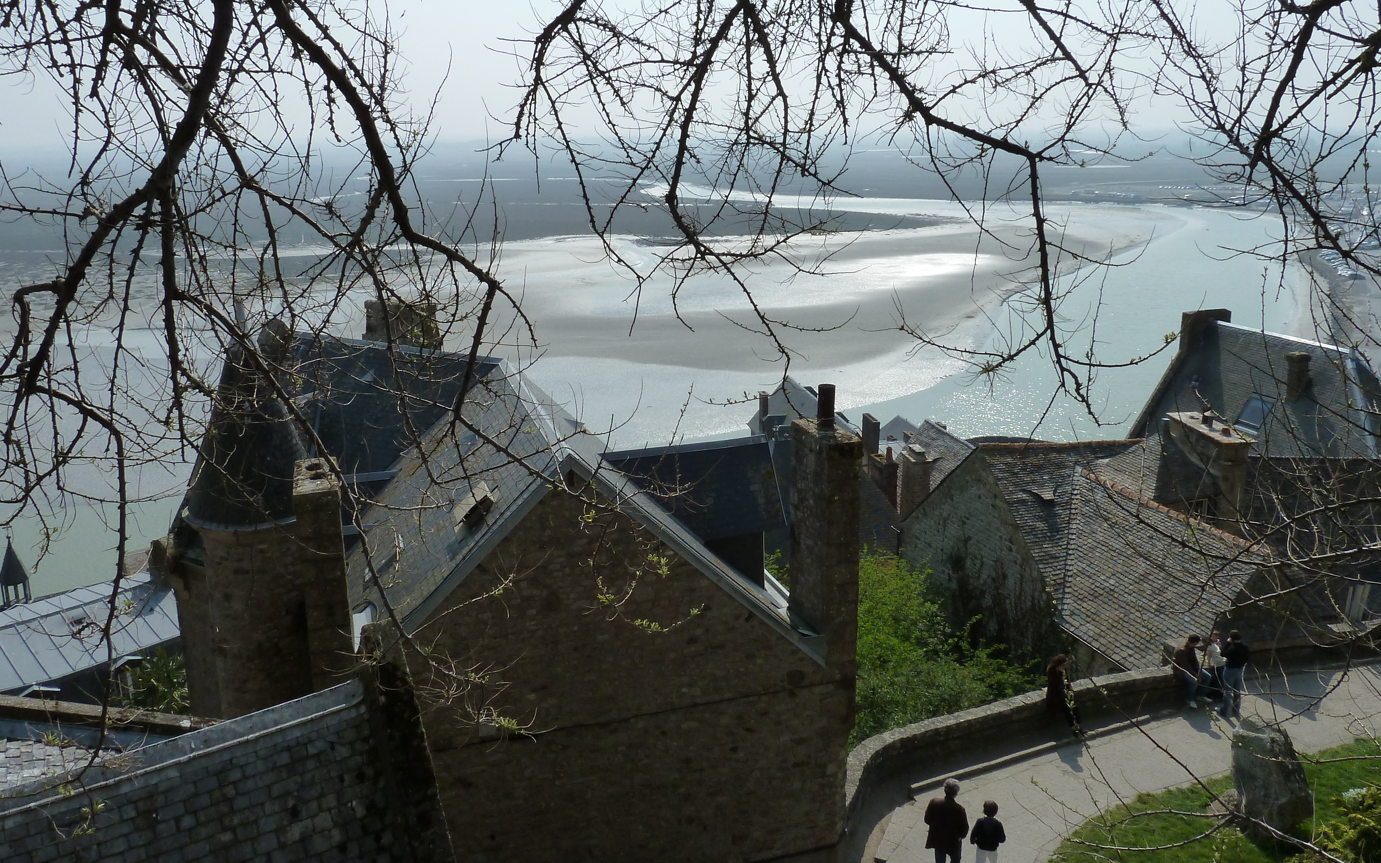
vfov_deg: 45.9
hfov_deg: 68.4
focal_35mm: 27
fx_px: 1016
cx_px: 694
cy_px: 364
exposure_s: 1/640
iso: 125
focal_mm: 4.1
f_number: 5.6
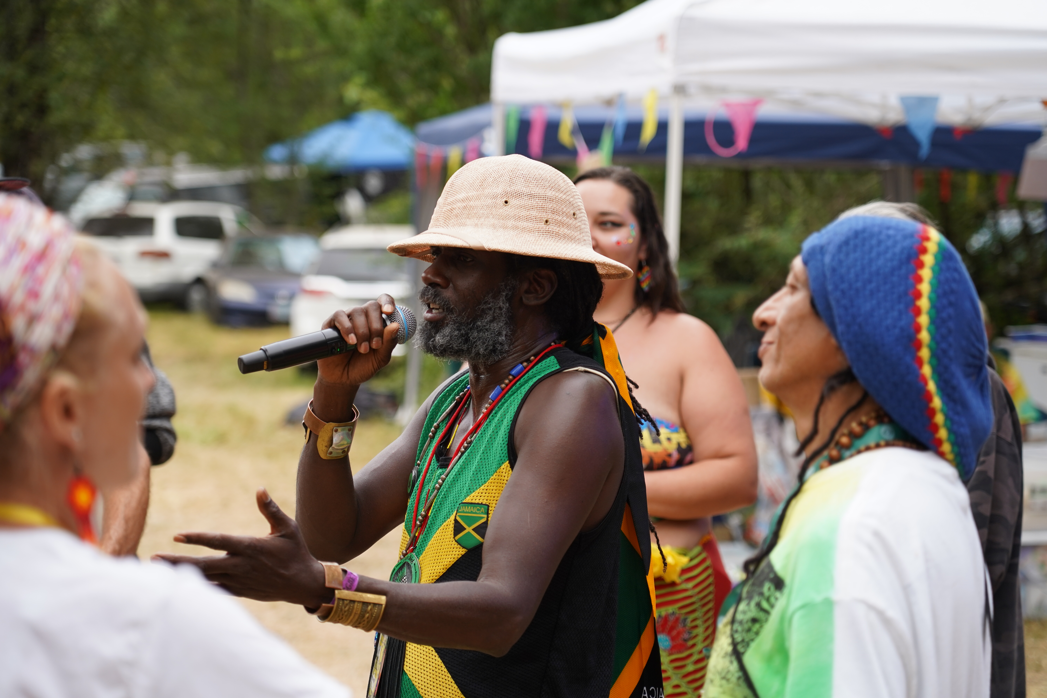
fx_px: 3054
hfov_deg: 19.5
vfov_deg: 13.0
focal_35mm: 105
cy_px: 349
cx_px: 524
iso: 320
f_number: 4
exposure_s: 1/160
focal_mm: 105
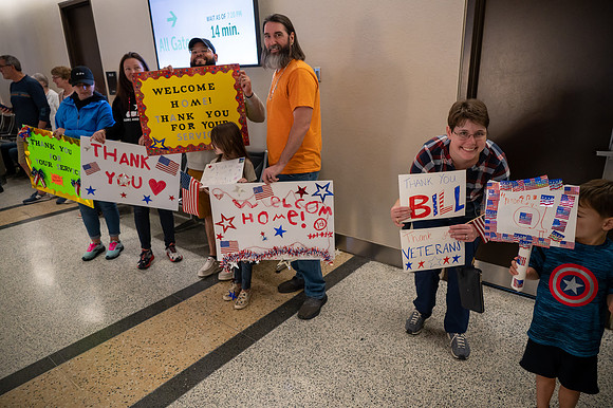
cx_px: 306
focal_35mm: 24
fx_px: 408
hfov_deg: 73.8
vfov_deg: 53.1
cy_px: 204
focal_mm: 24
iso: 4000
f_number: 4
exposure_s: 1/200
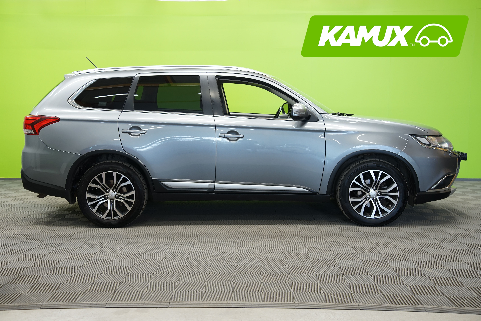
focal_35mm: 43
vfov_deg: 31.2
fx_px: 574
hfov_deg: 45.4
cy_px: 160
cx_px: 240
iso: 500
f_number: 5
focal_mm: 43
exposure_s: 1/15
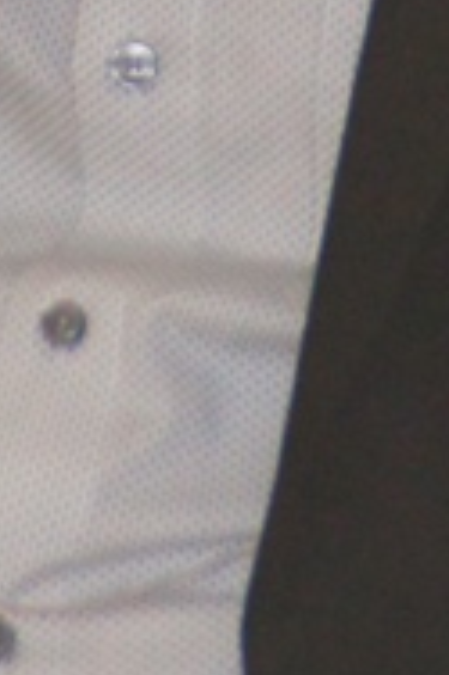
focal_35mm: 2163
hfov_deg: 0.6
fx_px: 40538
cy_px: -377
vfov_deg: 1.0
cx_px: -4
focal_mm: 200
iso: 1250
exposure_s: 1/10
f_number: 6.3
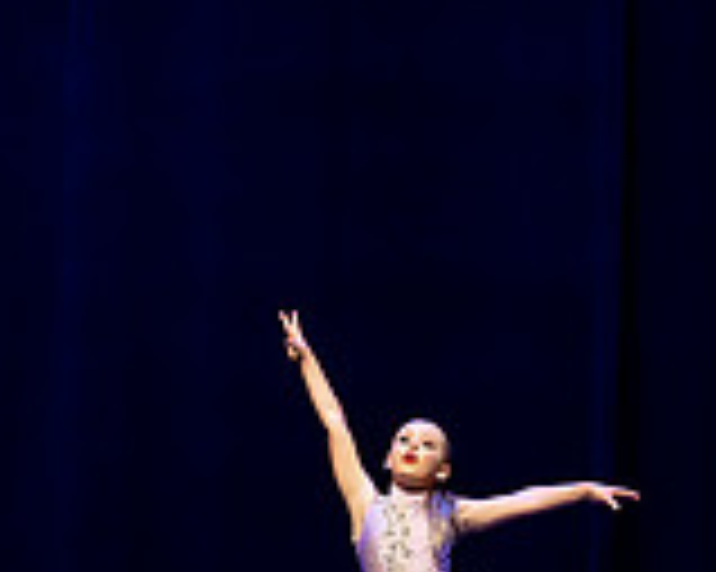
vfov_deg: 7.5
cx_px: 473
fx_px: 4384
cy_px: 374
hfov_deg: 9.3
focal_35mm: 207
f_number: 2.8
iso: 3200
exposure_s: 1/640
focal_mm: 51
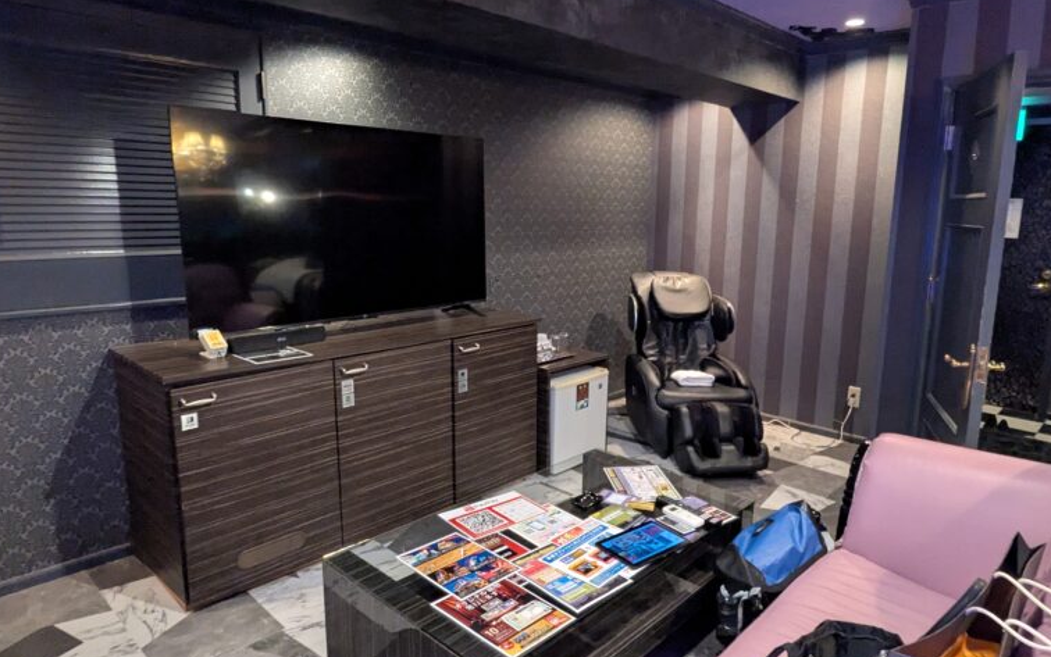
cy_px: 323
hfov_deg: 77.0
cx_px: 566
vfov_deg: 53.0
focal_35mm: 23
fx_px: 659
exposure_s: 1/25
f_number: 2.2
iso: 1275
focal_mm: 2.35
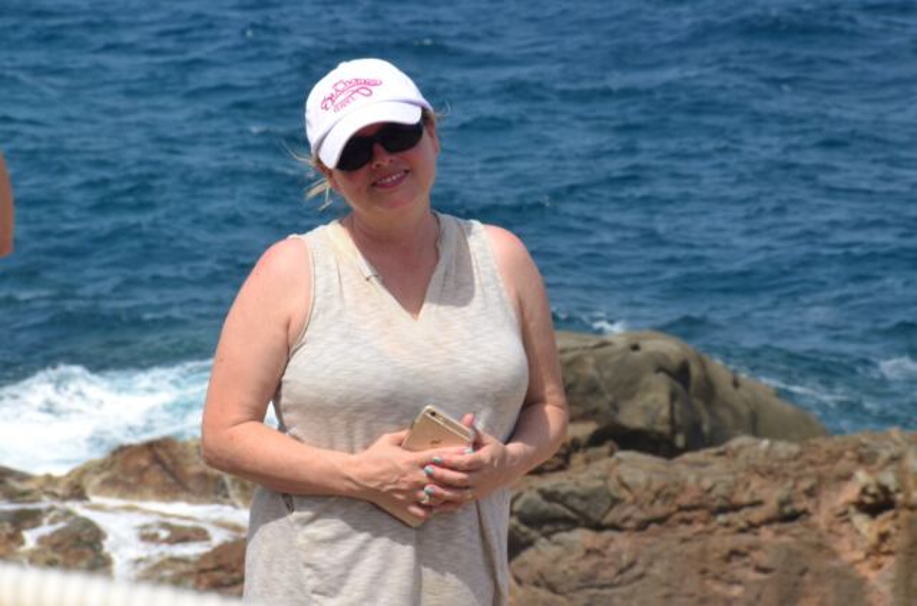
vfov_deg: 5.4
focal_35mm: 255
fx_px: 6478
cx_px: 458
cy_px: 303
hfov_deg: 8.1
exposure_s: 1/100
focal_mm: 170
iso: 200
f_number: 22
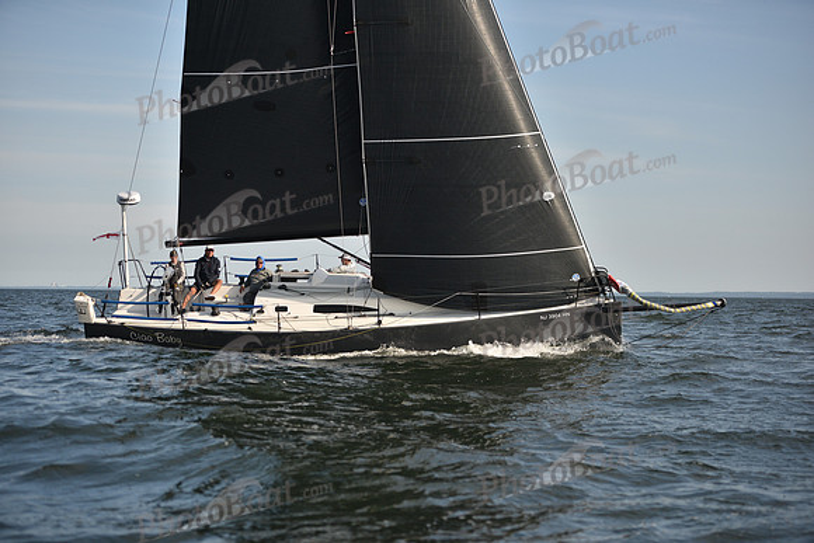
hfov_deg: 28.8
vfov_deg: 19.5
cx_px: 407
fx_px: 1583
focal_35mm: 70
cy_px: 272
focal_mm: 70
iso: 250
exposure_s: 1/2000
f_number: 2.8
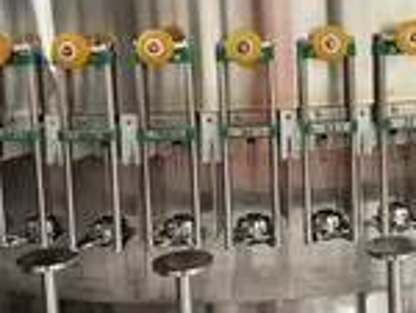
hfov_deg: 29.6
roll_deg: +1.7
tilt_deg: -5.5
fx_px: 770
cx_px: 327
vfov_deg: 22.9
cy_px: 94
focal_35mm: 64
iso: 320
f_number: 1.78
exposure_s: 1/60
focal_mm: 6.76
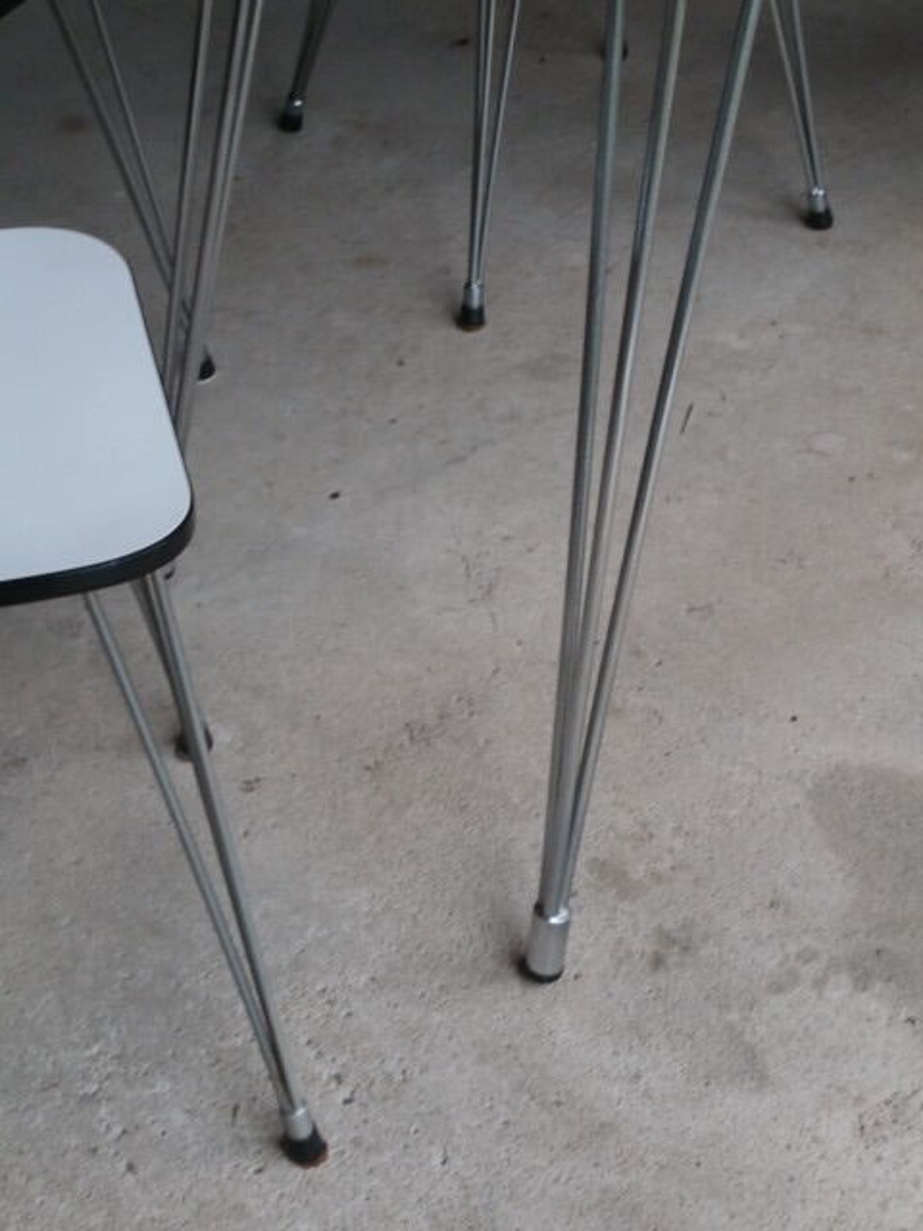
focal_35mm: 67
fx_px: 2382
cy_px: 616
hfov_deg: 21.9
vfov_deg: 29.0
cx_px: 462
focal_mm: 11.86
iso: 400
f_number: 4.3
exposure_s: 1/25
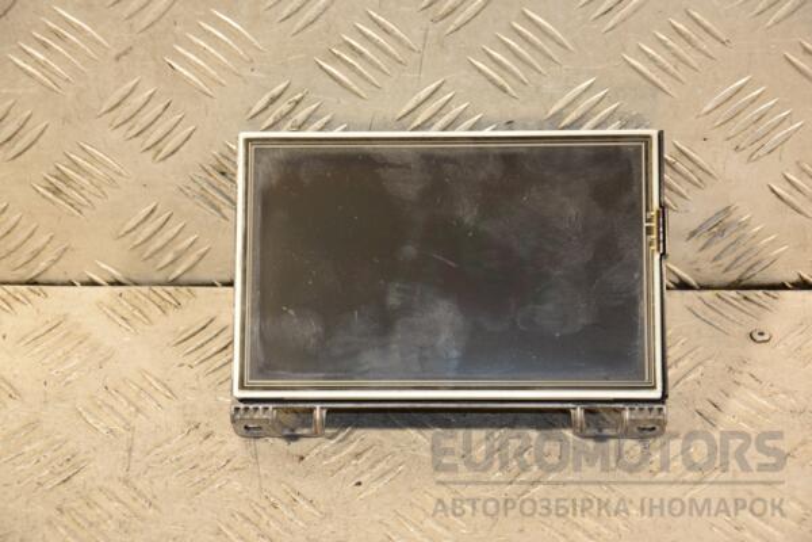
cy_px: 271
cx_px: 406
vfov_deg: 13.8
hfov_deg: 20.6
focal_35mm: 99
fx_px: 2233
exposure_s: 1/125
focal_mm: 66
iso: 800
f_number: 5.3
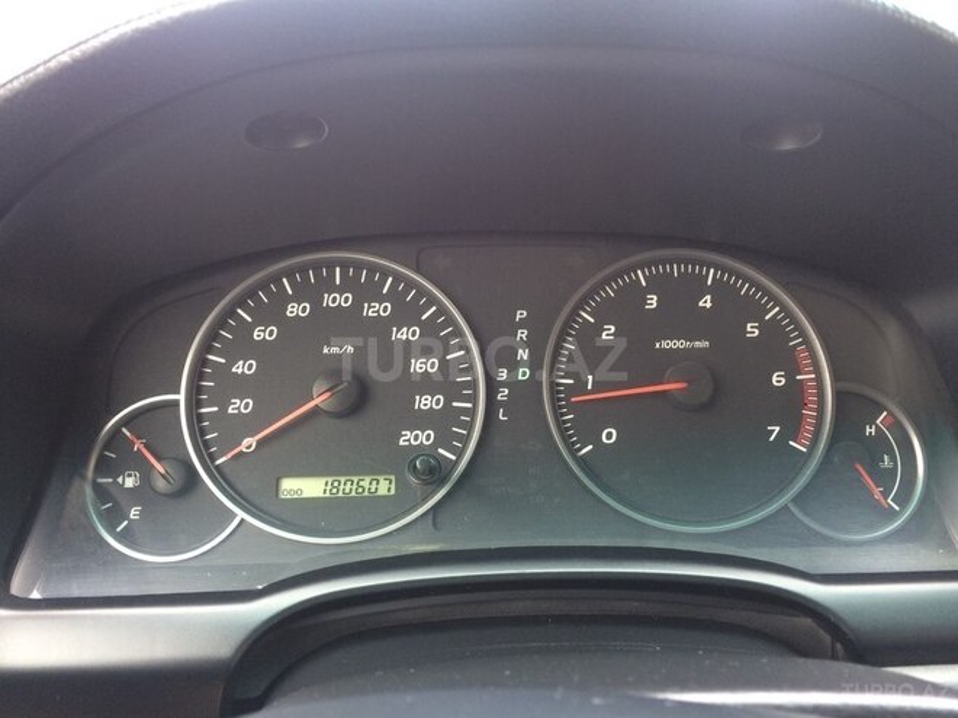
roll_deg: +0.1
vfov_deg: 48.2
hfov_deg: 61.7
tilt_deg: -17.1
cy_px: 359
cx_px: 479
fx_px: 803
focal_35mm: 29
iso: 100
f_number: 2.2
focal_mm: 4.15
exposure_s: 1/33
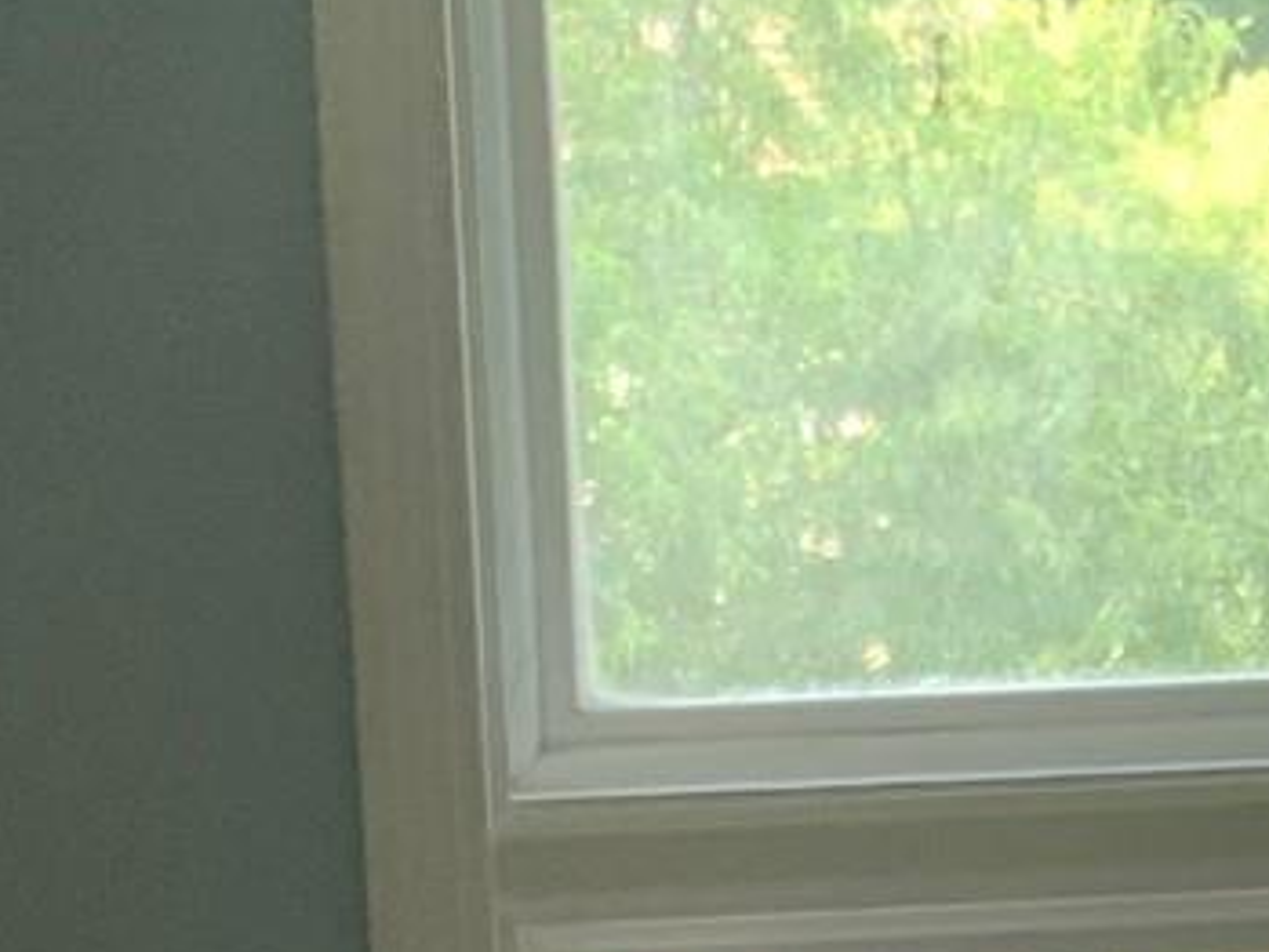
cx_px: 862
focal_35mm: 170
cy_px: 2282
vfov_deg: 8.1
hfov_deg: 11.6
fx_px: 6234
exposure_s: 1/60
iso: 40
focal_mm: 3
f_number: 1.8
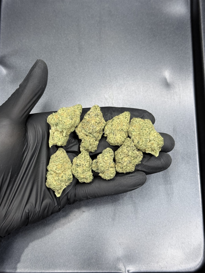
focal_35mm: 48
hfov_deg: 30.3
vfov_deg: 39.7
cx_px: 102
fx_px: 379
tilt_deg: -77.1
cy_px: 136
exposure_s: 1/60
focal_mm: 6.76
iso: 125
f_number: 1.78
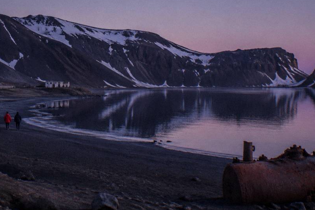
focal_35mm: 61
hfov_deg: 32.9
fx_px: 534
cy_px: 113
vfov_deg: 22.2
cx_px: 175
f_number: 3.5
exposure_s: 1/80
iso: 4000
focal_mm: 49
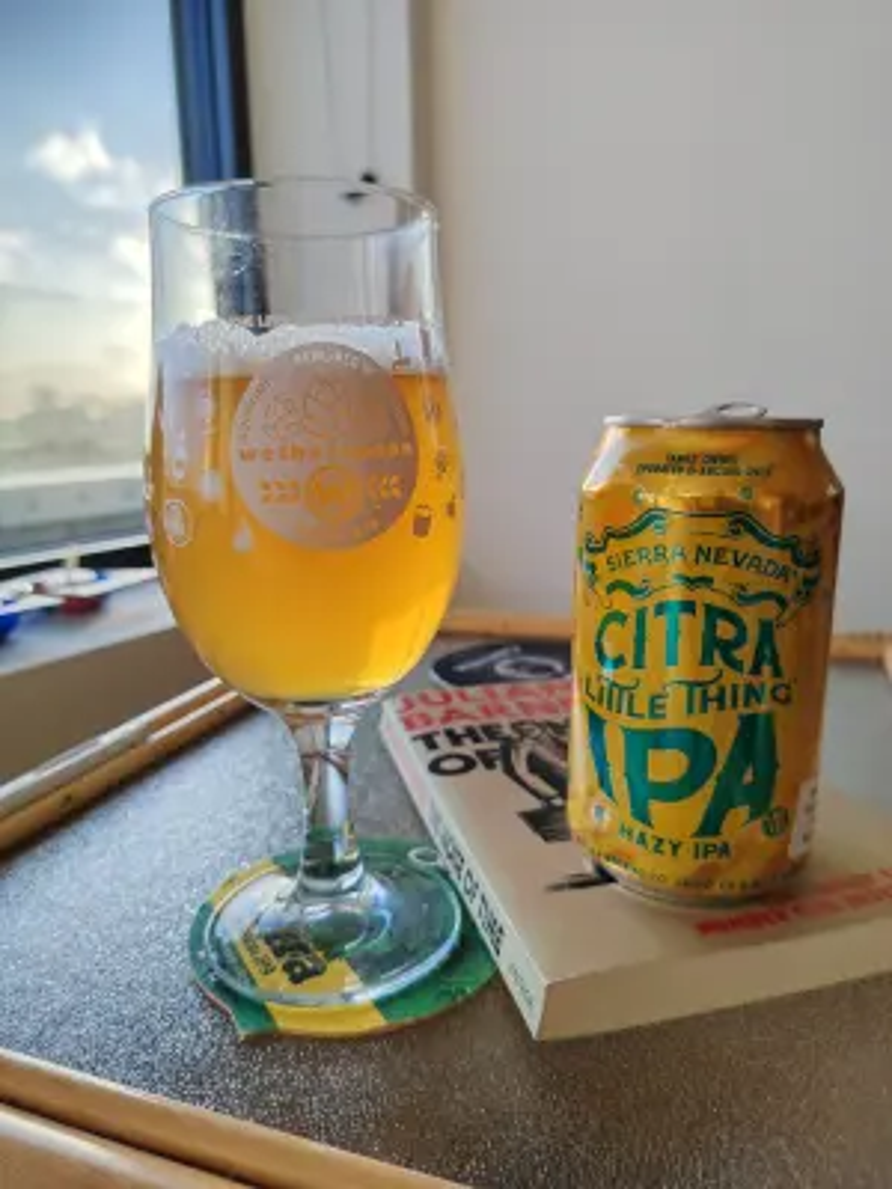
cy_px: 594
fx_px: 825
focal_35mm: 24
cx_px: 446
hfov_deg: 56.8
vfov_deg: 71.6
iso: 100
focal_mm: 5.25
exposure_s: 1/182
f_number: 1.75
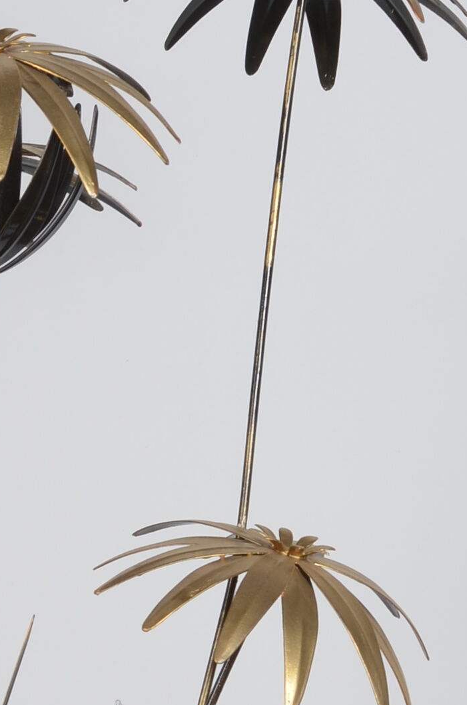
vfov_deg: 7.8
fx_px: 5120
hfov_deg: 5.2
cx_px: -79
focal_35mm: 262
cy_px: 805
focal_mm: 50
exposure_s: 1/125
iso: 100
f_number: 11
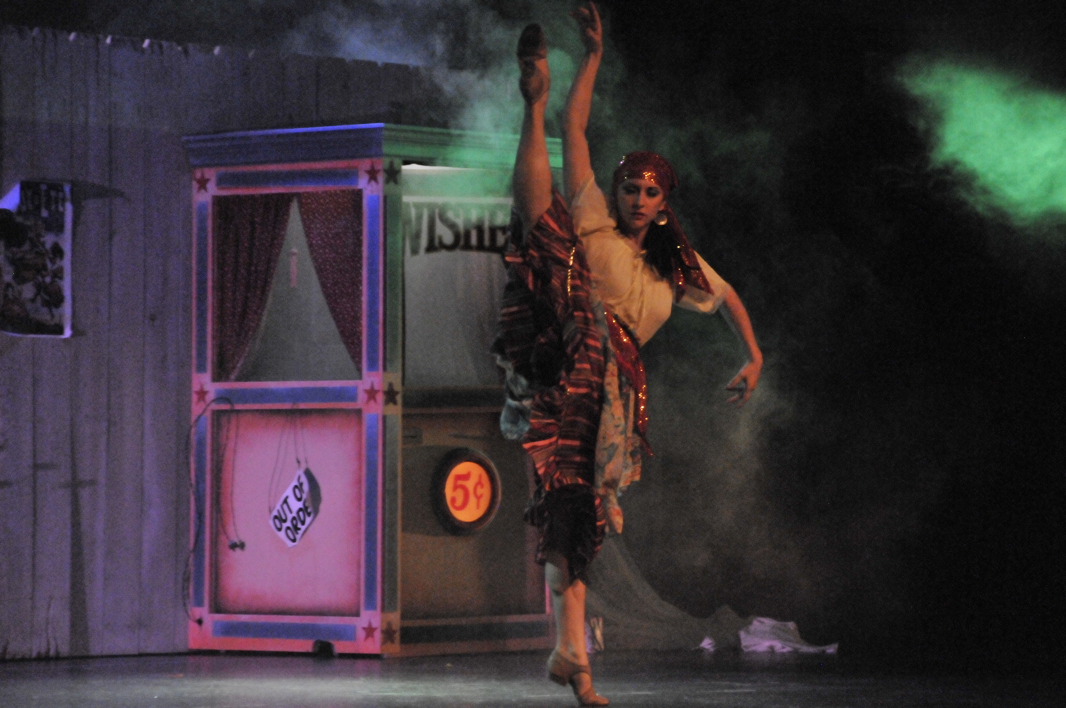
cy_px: 354
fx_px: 4969
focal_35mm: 168
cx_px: 533
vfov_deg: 8.2
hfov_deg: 12.2
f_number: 5.3
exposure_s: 1/200
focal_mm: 112
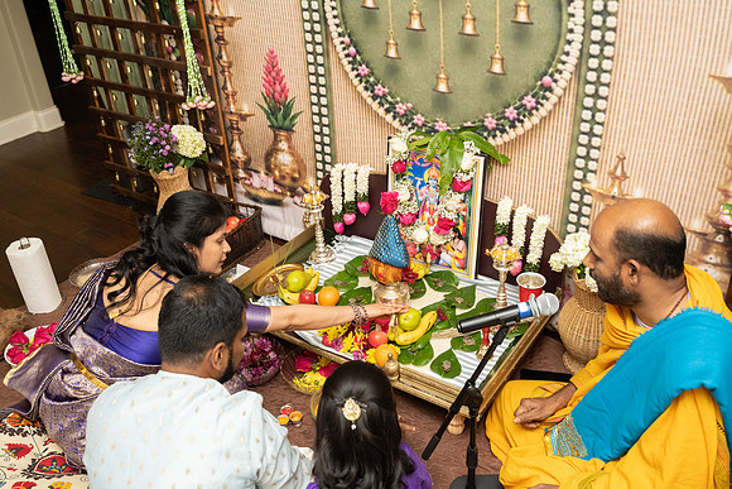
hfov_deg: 55.9
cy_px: 244
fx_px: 690
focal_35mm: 34
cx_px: 366
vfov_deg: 39.0
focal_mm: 29.5
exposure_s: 1/160
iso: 1000
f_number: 3.5
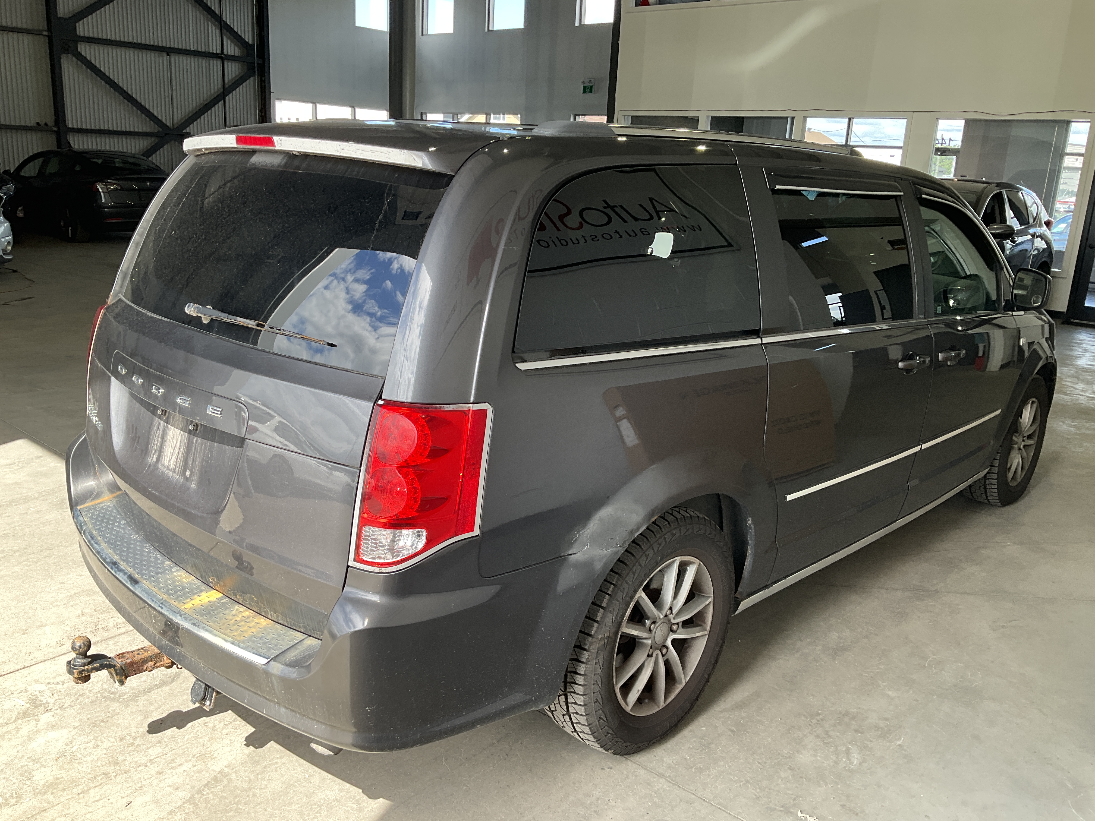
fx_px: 917
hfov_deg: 61.7
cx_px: 548
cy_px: 410
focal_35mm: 29
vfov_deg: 48.2
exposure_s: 1/142
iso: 20
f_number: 1.8
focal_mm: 3
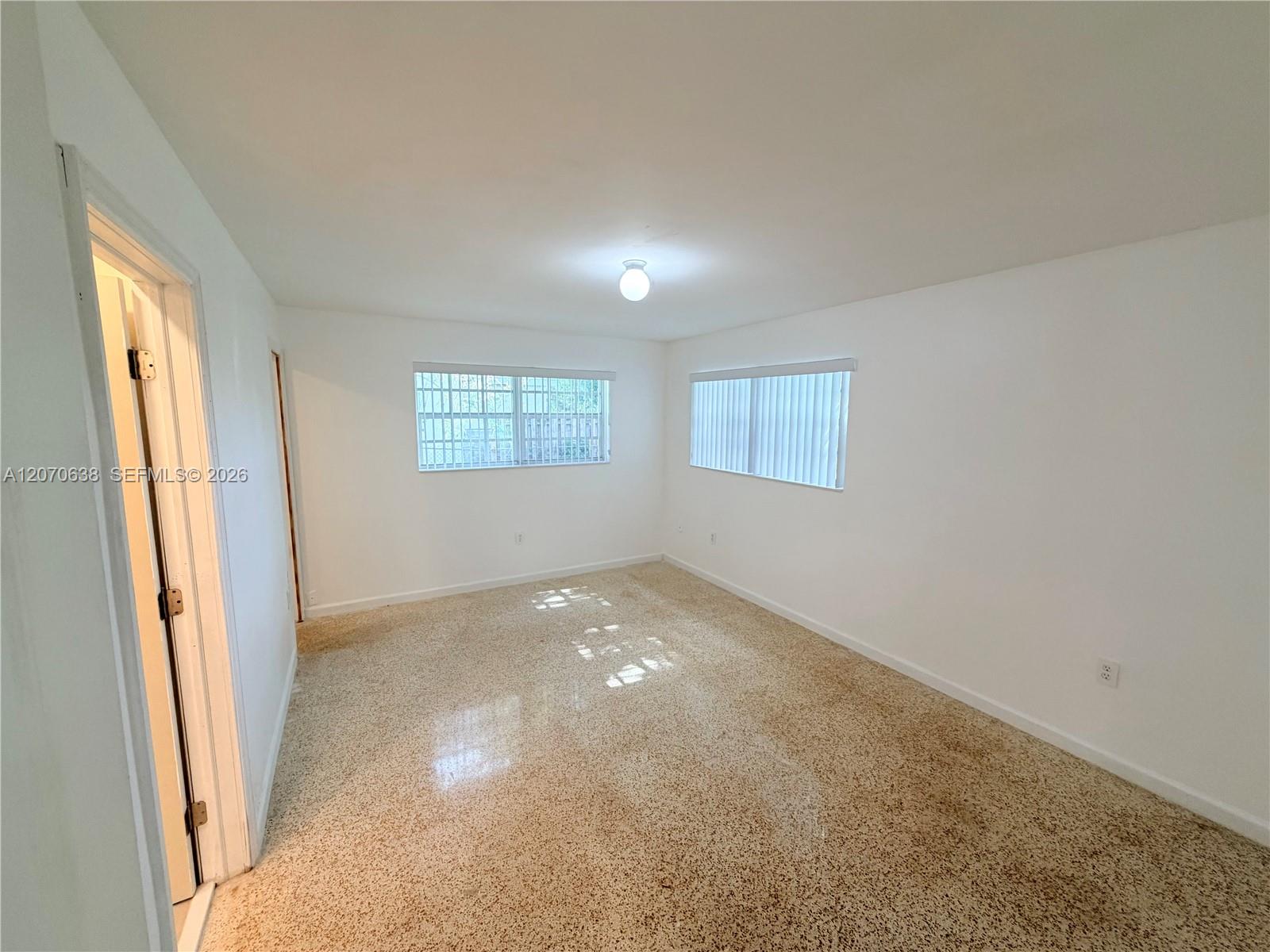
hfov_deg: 102.1
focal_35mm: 14
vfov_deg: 85.7
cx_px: 635
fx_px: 514
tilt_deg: -7.6
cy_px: 476
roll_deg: -0.4
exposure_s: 1/120
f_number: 2.2
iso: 160
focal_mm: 2.22
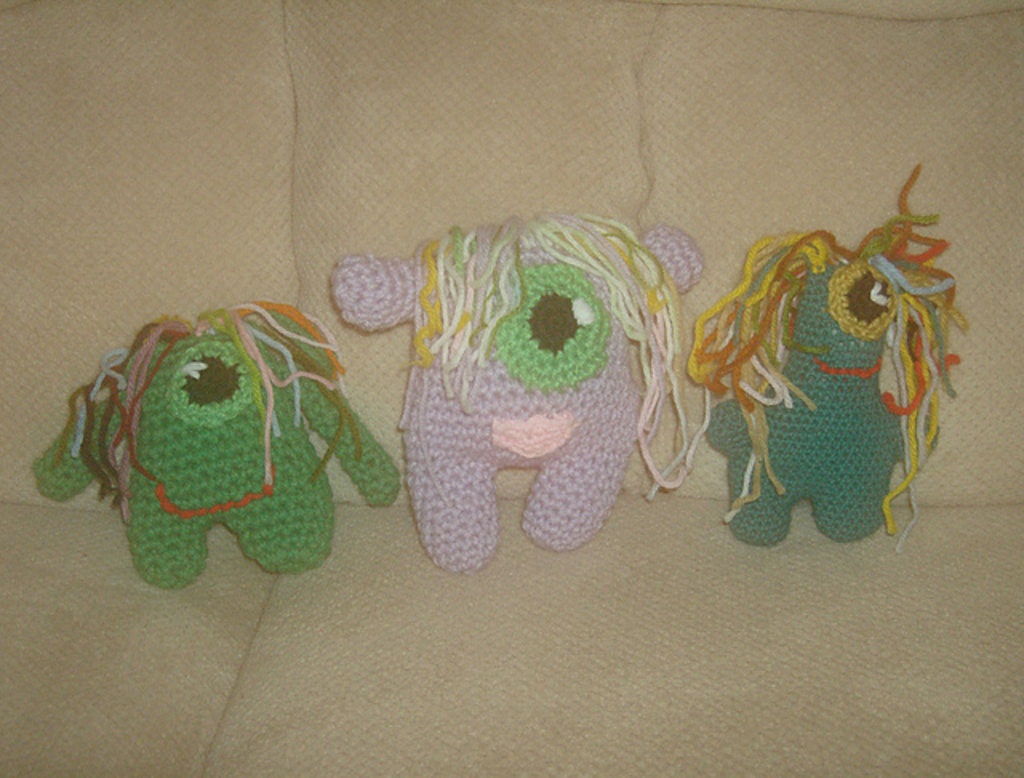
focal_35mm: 56
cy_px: 389
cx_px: 512
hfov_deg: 34.2
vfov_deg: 26.3
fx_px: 1664
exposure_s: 1/82.2
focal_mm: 9.3
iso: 200
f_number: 3.4
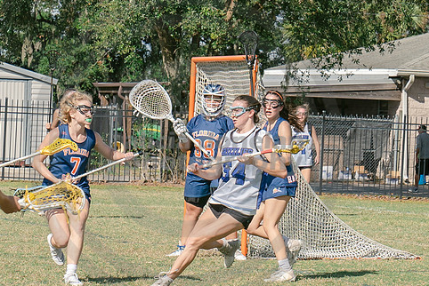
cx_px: 215
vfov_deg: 5.2
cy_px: 155
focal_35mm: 267
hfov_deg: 7.7
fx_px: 3184
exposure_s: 1/1250
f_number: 5.6
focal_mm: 70
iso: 250
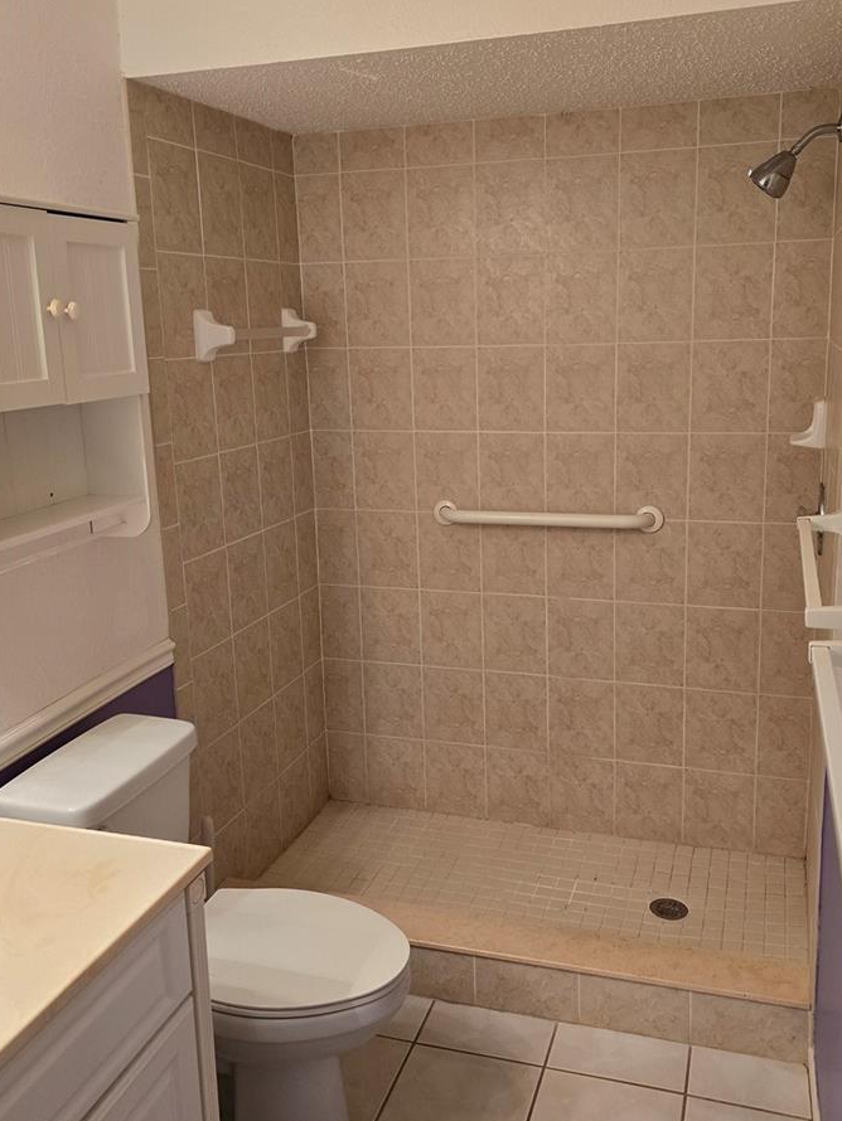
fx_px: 1005
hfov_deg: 45.5
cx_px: 432
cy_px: 535
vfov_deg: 58.3
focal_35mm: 31
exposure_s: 1/120
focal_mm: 6.3
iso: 160
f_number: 1.7
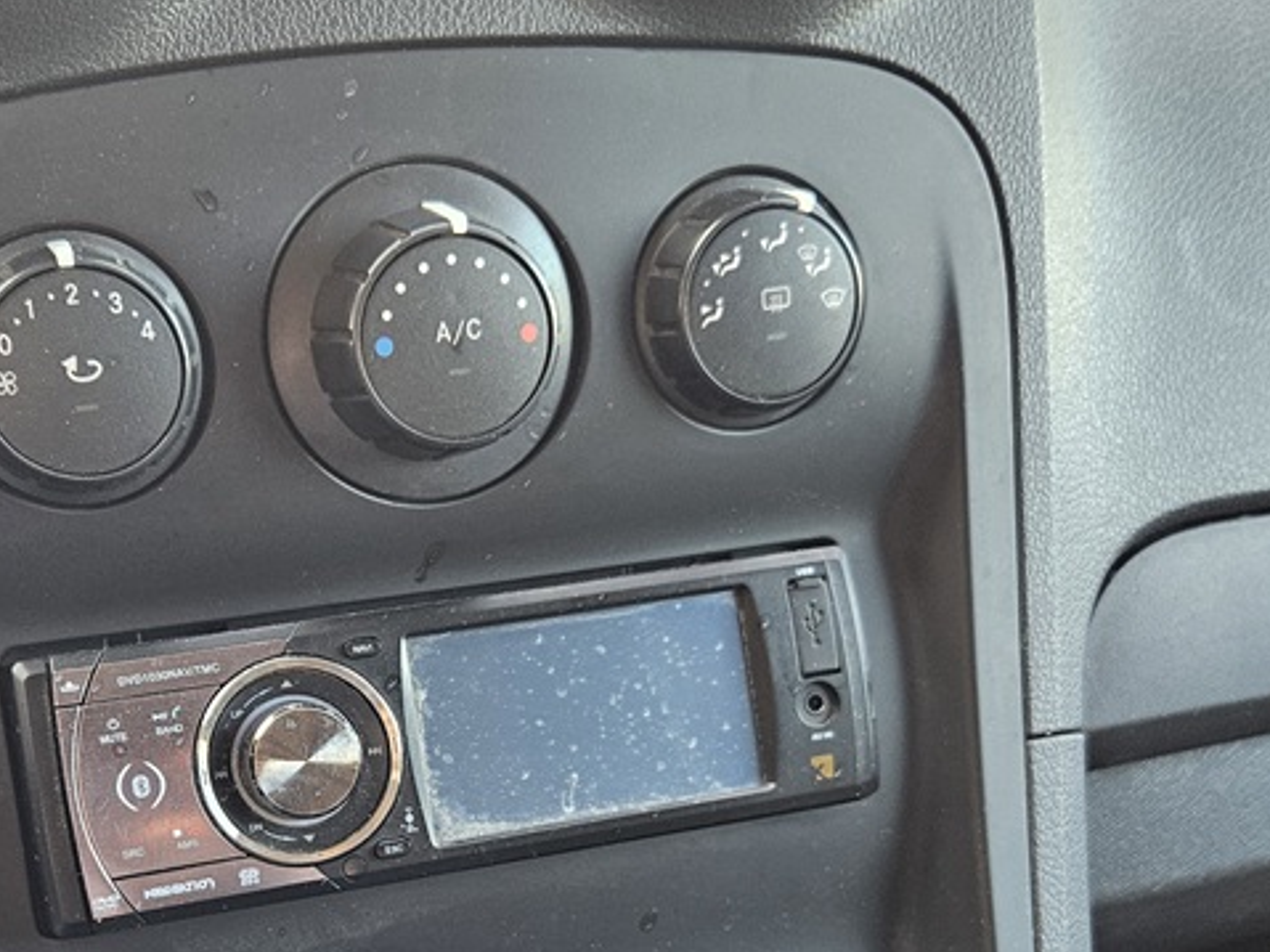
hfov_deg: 39.3
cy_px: 764
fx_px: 1761
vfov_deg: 29.5
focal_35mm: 48
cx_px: 451
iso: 320
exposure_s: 1/100
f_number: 1.8
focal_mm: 5.4
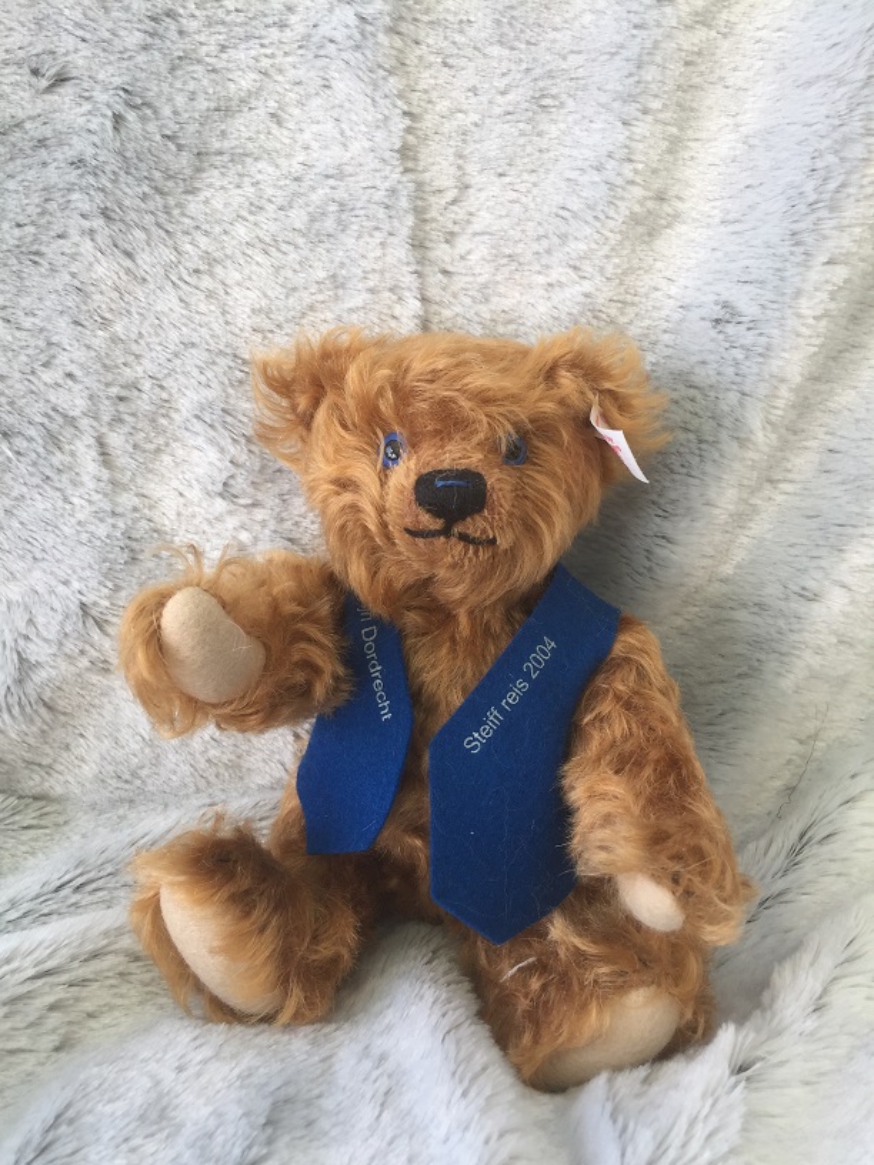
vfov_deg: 61.7
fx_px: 976
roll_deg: -1.2
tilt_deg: -41.5
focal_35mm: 29
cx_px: 437
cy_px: 582
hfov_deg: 48.2
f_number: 2.2
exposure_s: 1/205
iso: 32
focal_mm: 4.15
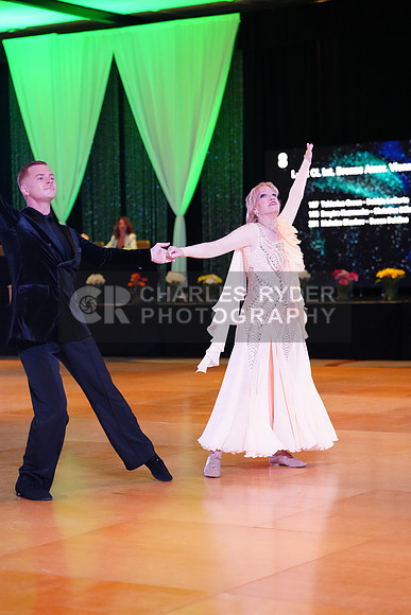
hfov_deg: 16.3
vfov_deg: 24.2
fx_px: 1438
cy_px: 308
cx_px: 206
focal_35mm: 84
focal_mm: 84
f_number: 2.8
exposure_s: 1/500
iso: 5000
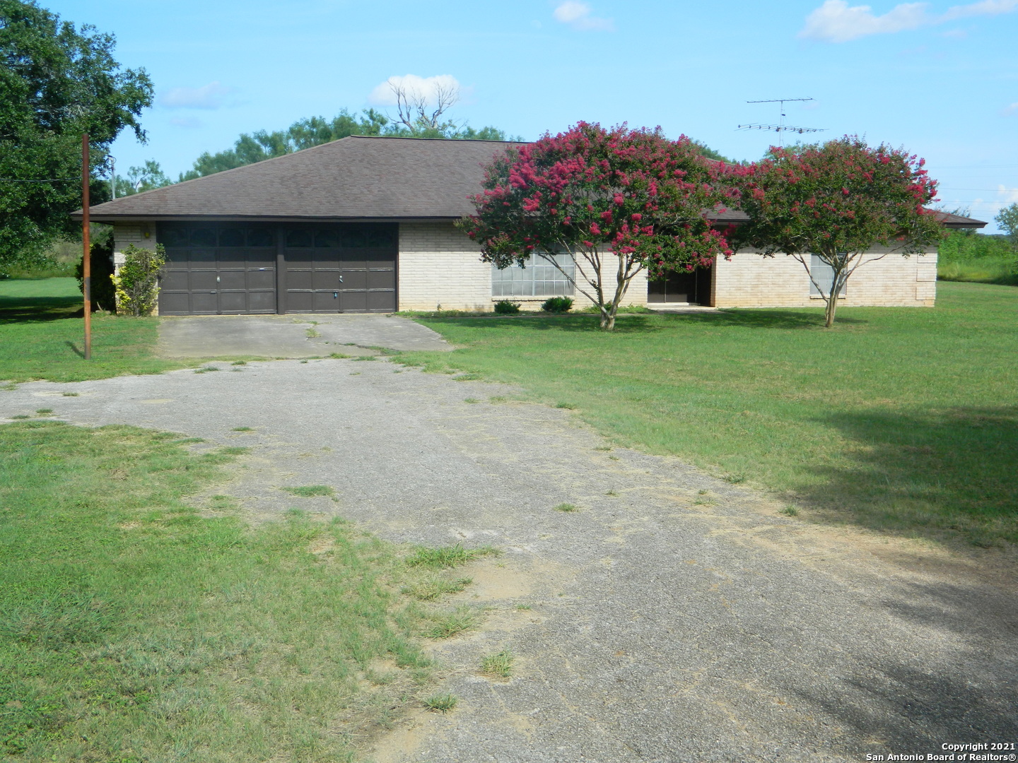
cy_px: 382
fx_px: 1206
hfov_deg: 45.8
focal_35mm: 41
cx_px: 509
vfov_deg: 35.1
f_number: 3.5
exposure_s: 1/800
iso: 80
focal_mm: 7.3
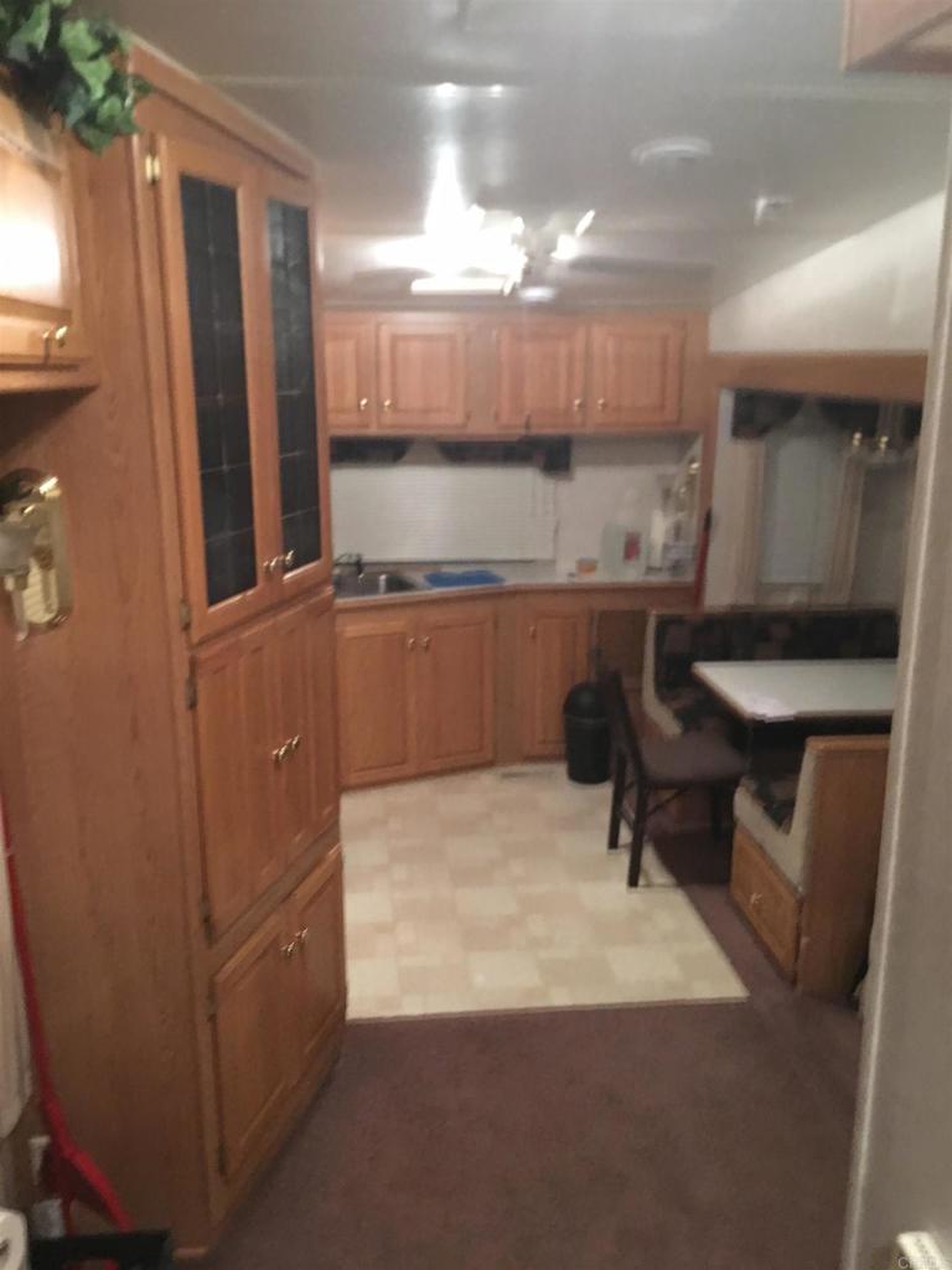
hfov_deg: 48.2
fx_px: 1063
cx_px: 476
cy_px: 635
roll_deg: +0.1
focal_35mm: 29
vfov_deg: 61.7
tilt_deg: -11.4
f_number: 2.2
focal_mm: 4.15
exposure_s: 1/4
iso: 100
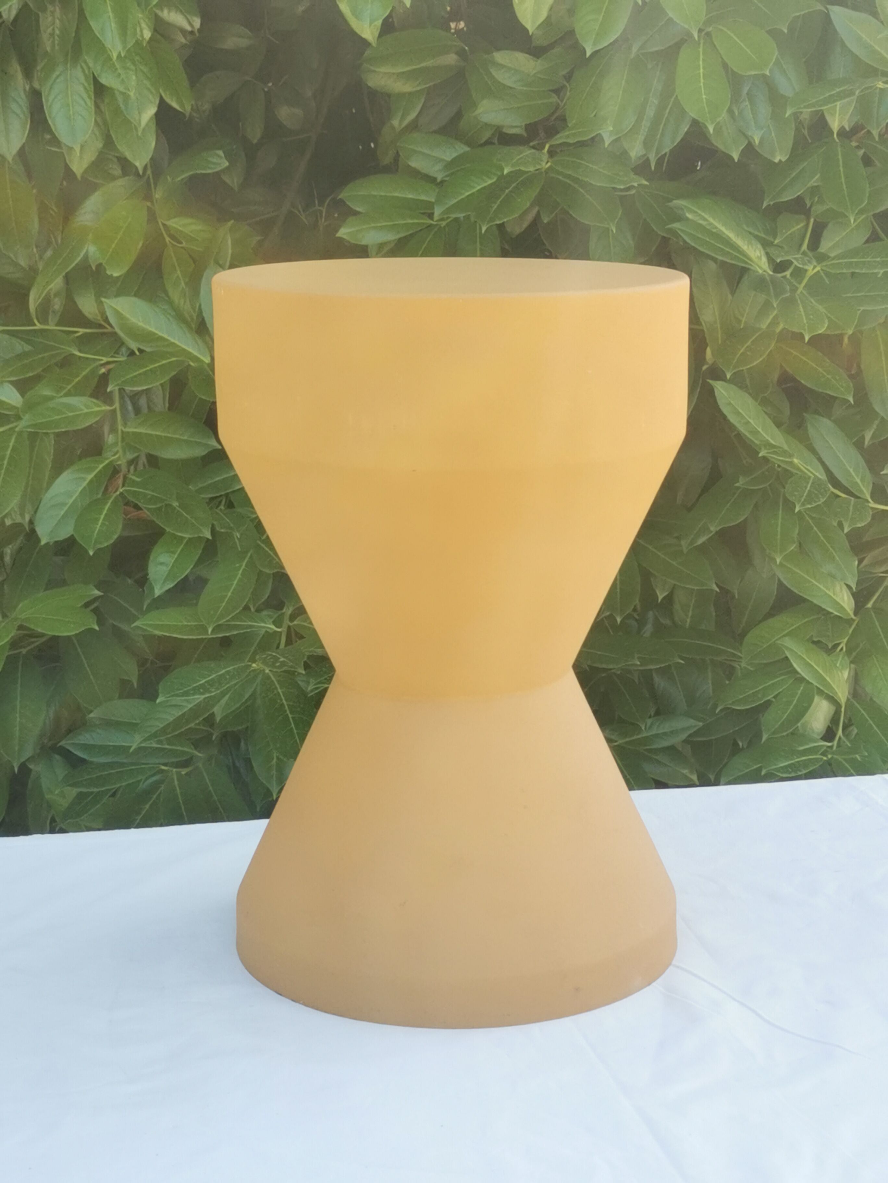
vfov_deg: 31.7
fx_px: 2086
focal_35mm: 61
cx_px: 444
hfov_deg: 24.0
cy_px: 592
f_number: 1.8
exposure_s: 1/404
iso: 50
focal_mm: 5.58
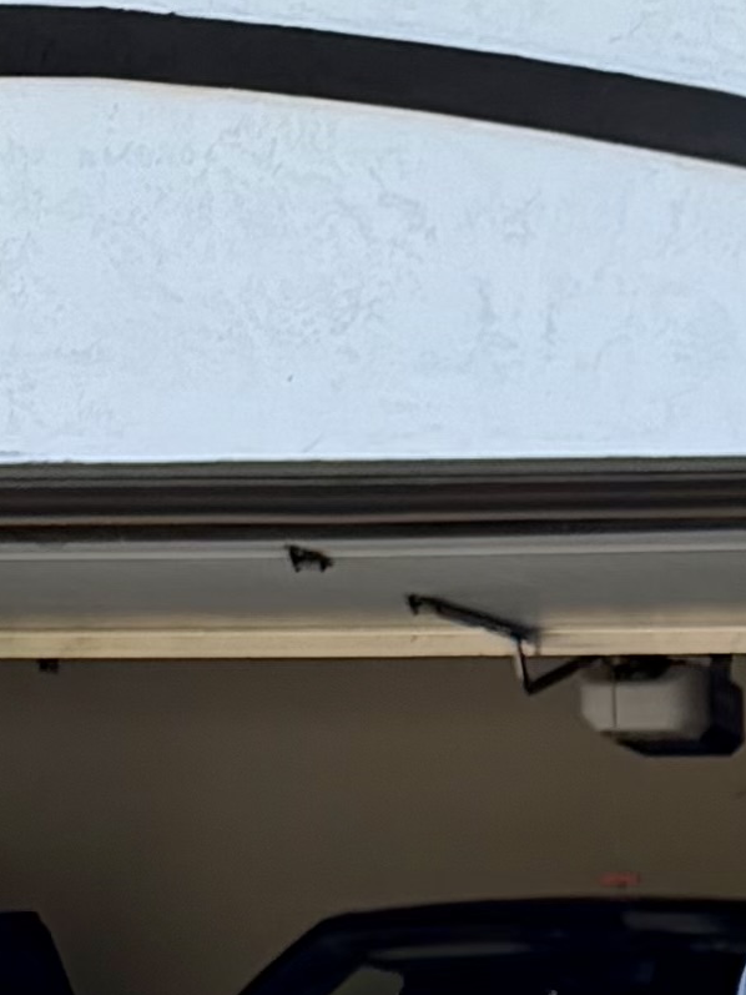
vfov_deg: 10.3
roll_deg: -0.6
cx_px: 2444
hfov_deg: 7.4
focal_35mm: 172
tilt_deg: -5.3
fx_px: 4941
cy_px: 2200
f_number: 1.78
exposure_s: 1/931
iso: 100
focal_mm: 6.76
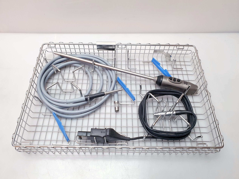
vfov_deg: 53.1
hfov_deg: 67.3
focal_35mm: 26
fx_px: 180
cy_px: 90
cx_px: 120
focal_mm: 4.3
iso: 100
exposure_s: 1/50
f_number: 2.4
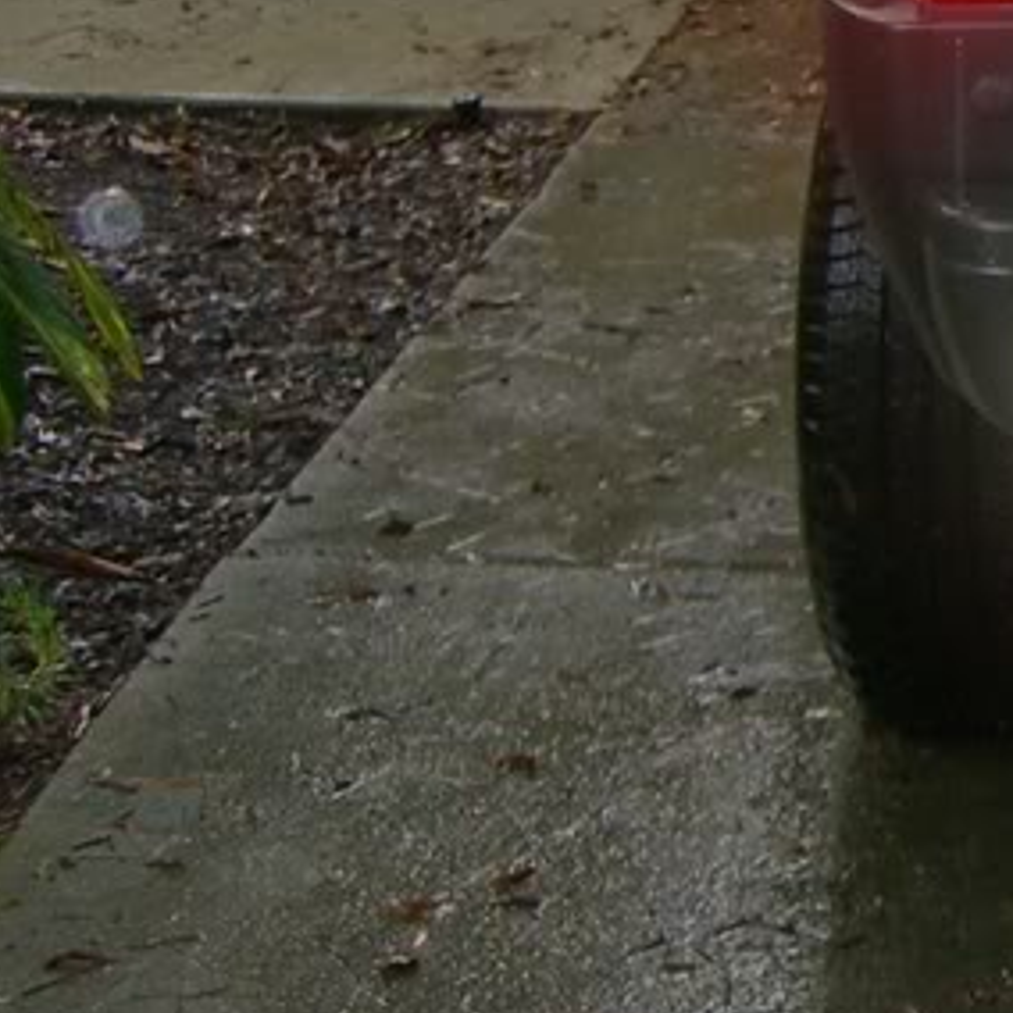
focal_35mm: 121
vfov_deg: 13.9
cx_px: 1798
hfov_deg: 13.1
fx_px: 4006
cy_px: -250
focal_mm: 6.2
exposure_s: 1/60
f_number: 2.7
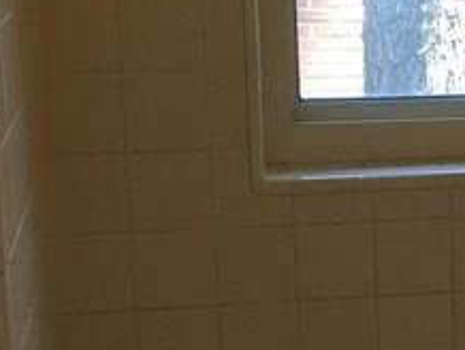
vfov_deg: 10.9
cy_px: 248
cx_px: 670
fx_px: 1829
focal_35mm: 136
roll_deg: +0.0
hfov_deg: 13.7
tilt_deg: -10.8
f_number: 2.2
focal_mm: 4.15
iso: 40
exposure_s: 1/30
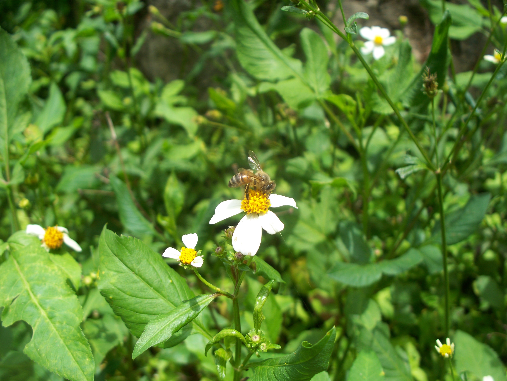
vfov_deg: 39.7
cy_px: 190
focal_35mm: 36
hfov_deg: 51.3
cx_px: 254
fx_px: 528
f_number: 2.8
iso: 64
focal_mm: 7.54
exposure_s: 1/500
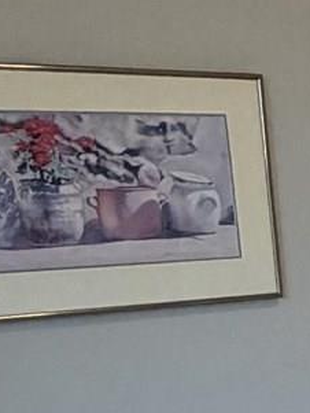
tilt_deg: -12.6
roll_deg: +1.7
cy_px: 469
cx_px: 754
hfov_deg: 11.4
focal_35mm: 107
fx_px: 1277
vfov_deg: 17.7
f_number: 2.2
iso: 250
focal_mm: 2.22
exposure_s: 1/60
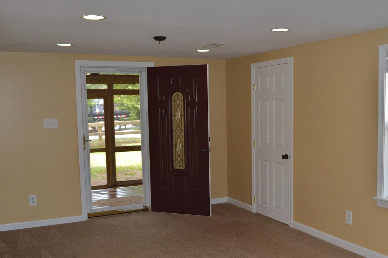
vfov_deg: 34.1
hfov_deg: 49.0
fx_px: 420
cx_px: 248
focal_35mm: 39
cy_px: 146
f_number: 3.5
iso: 400
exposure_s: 1/100
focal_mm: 18
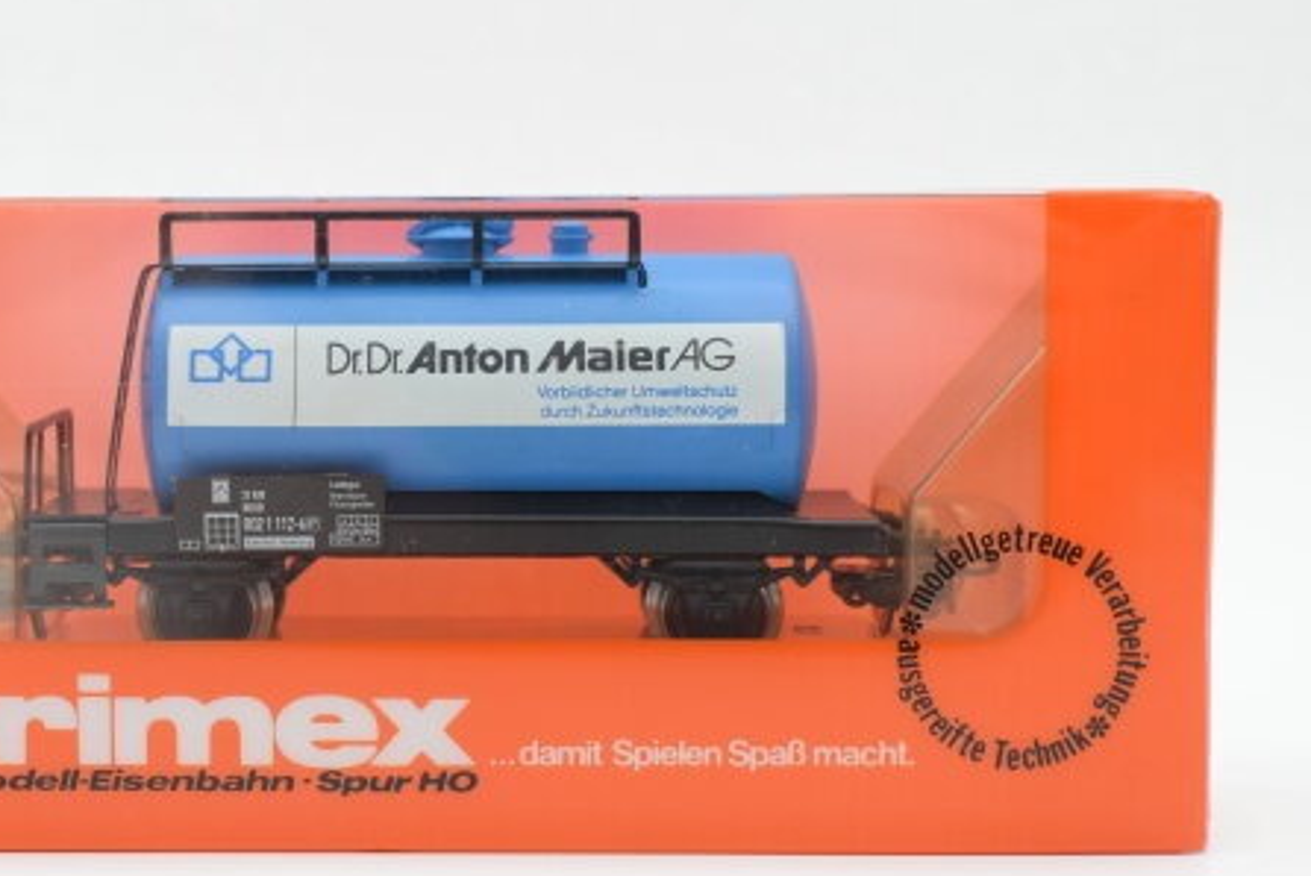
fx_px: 2575
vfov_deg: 19.3
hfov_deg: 28.4
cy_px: 475
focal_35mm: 71
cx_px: 459
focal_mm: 35
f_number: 8
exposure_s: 1/125
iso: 640
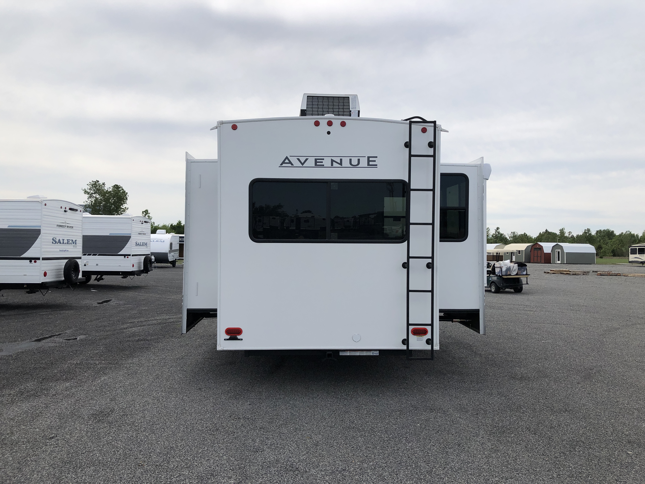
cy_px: 242
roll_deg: -1.1
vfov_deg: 49.7
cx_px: 322
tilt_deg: -0.9
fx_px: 522
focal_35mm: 28
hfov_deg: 63.4
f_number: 1.8
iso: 25
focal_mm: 3.99
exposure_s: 1/3205
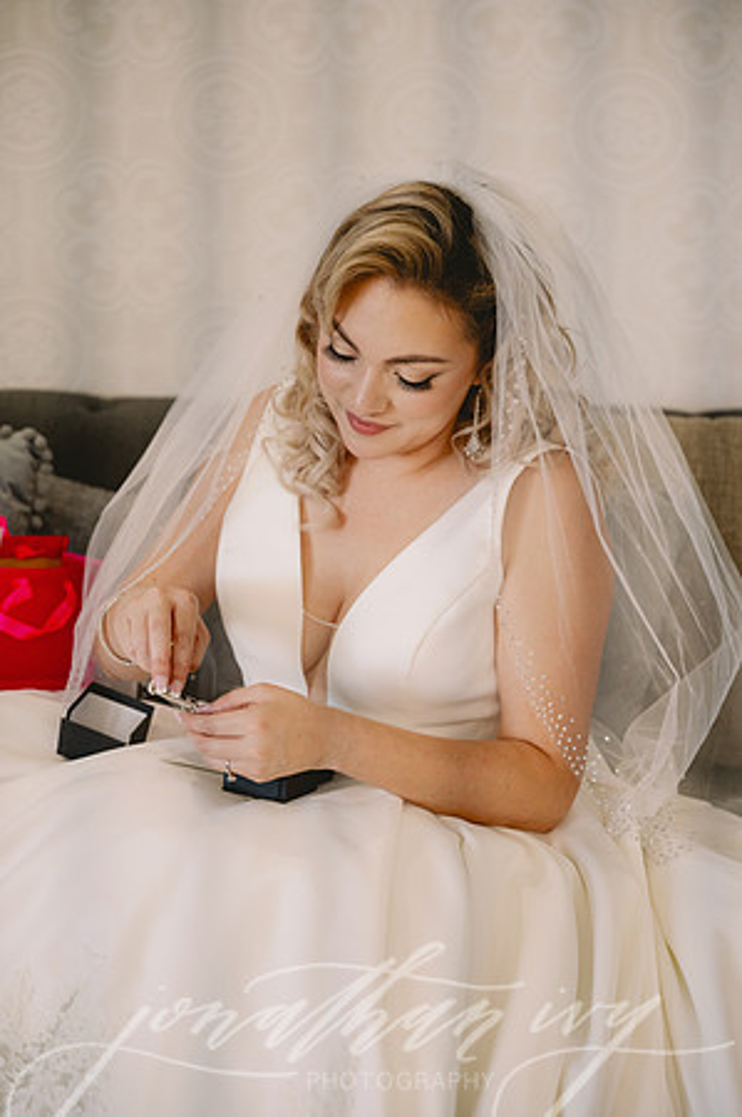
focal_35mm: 70
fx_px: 2169
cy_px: 558
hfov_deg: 19.4
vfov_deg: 28.9
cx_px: 371
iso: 1600
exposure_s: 1/320
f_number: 2.8
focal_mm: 70
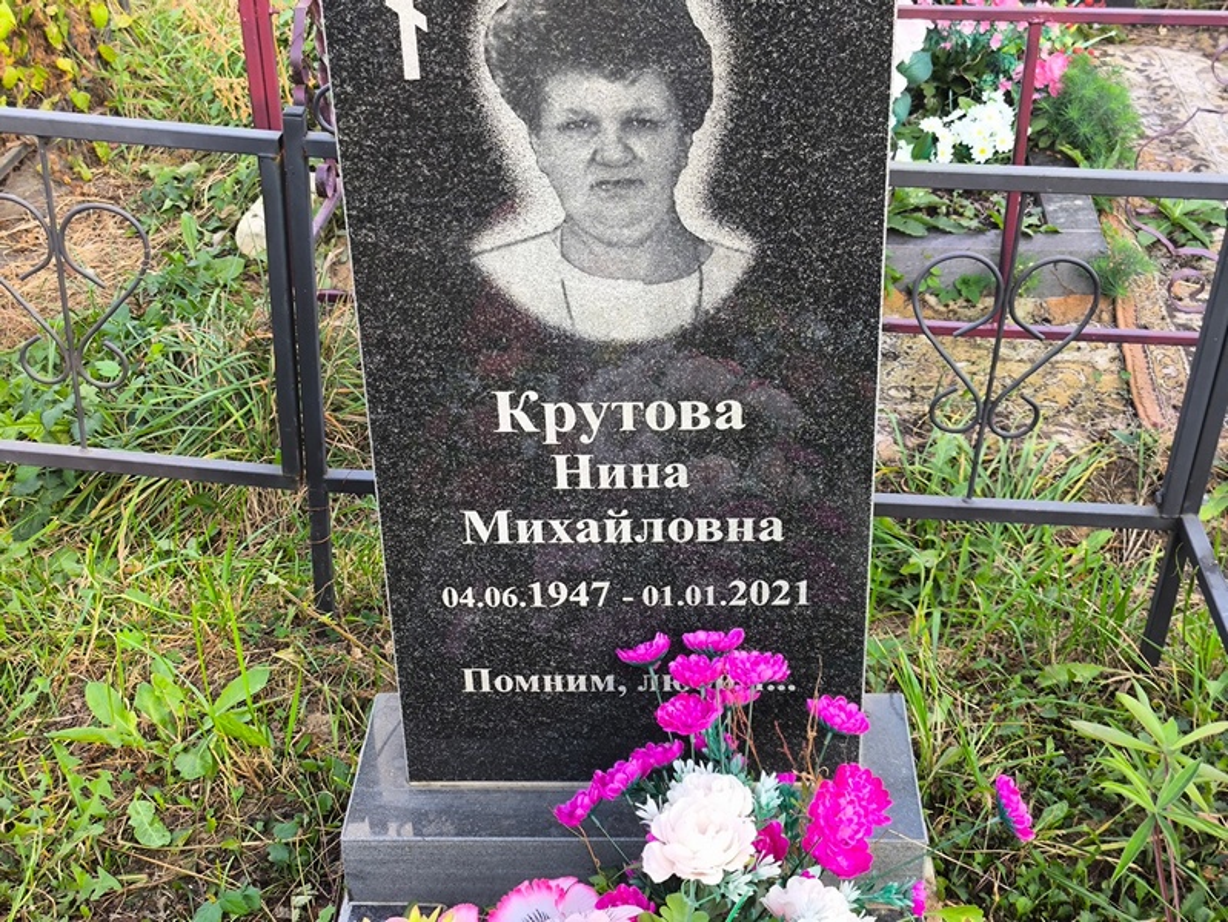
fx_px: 1775
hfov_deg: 38.2
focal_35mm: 50
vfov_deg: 29.1
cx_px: 614
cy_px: 461
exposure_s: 1/154
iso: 50
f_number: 1.7
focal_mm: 4.71
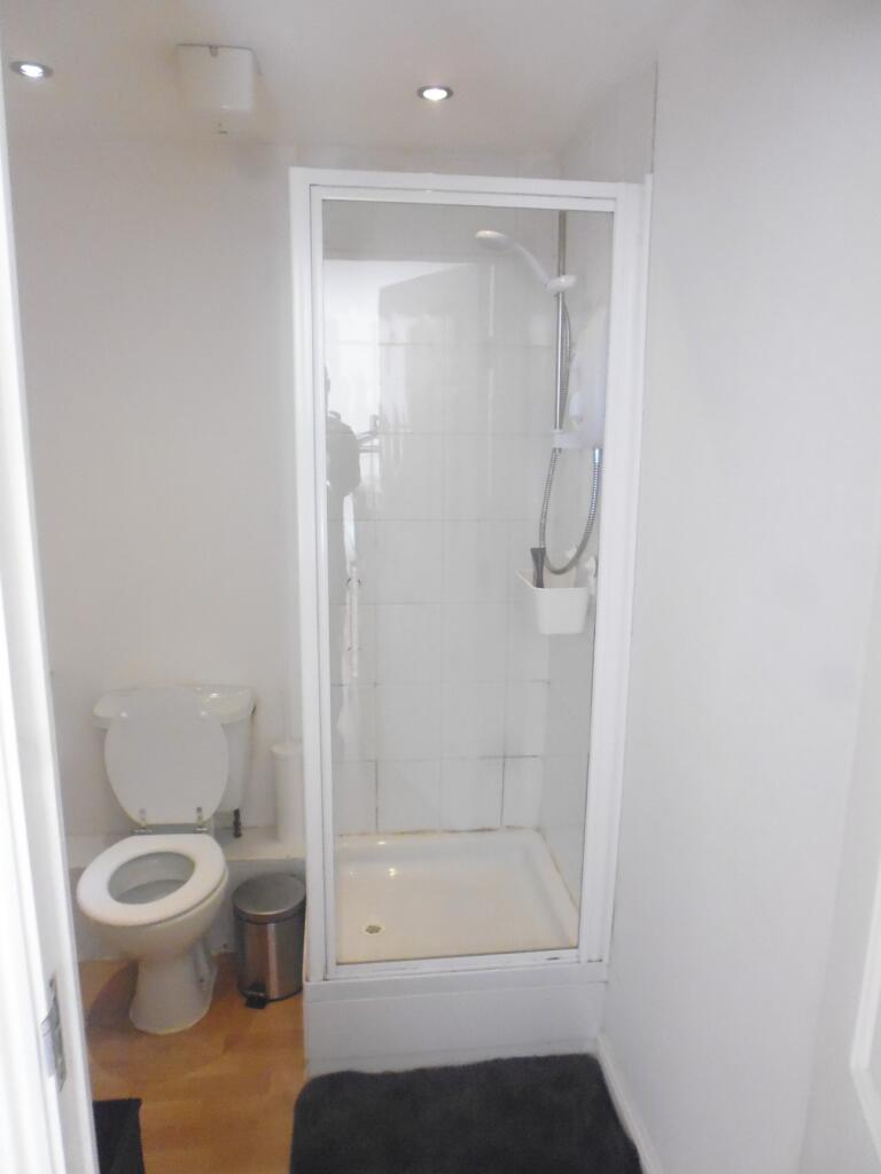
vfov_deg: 71.6
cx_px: 440
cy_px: 587
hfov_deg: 56.8
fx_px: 814
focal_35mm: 24
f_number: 2.8
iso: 800
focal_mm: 4.3
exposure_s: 1/125
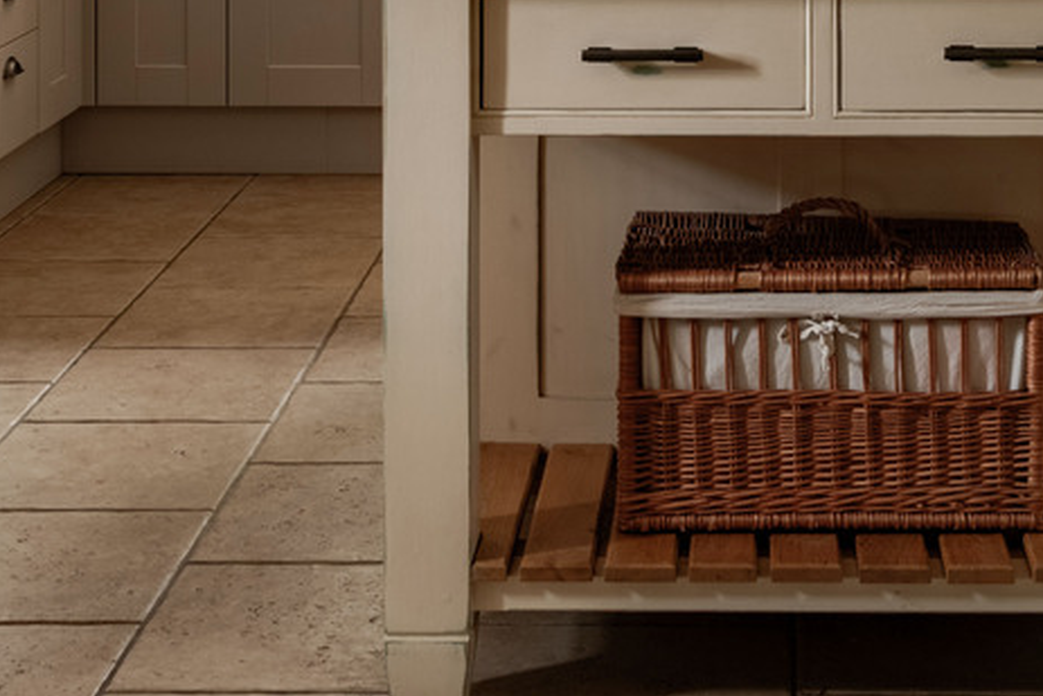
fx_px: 2405
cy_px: -337
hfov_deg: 24.3
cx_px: 730
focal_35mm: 83
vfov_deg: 15.3
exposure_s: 1/13
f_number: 10
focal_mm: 24
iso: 200
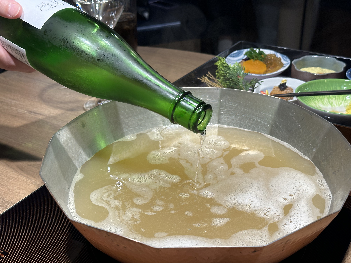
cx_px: 176
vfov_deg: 30.3
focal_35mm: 48
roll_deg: +2.3
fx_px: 487
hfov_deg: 39.7
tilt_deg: -29.3
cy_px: 132
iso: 50
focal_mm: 6.86
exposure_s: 1/60
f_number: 1.78
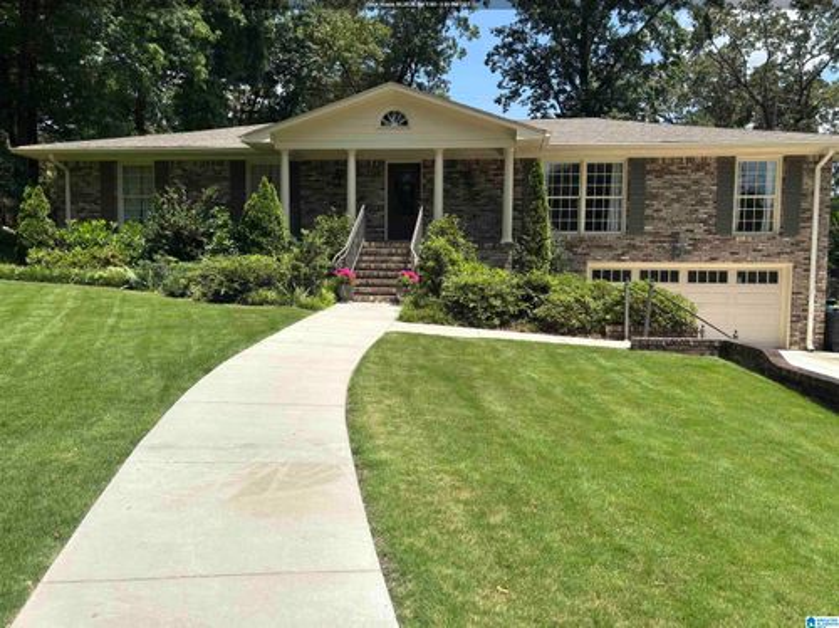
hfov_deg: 67.4
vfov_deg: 53.0
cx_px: 420
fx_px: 630
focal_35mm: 26
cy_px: 314
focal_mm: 5.96
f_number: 1.6
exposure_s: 1/2857
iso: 50
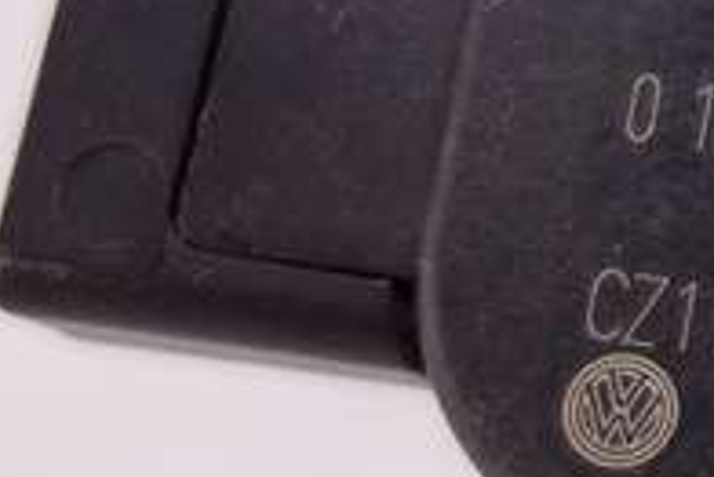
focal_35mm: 117
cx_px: 1104
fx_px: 2322
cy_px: 46
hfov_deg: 15.9
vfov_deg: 11.7
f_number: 2
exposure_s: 1/100
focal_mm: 10.4
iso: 125
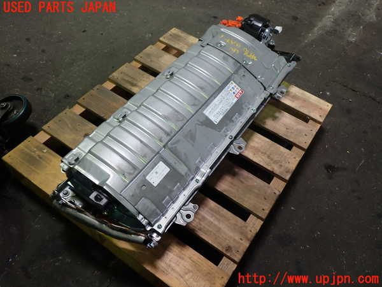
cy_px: 144
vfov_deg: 46.8
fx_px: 331
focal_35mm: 30
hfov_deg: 60.0
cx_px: 191
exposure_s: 1/60
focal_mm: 5.4
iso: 200
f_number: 2.3
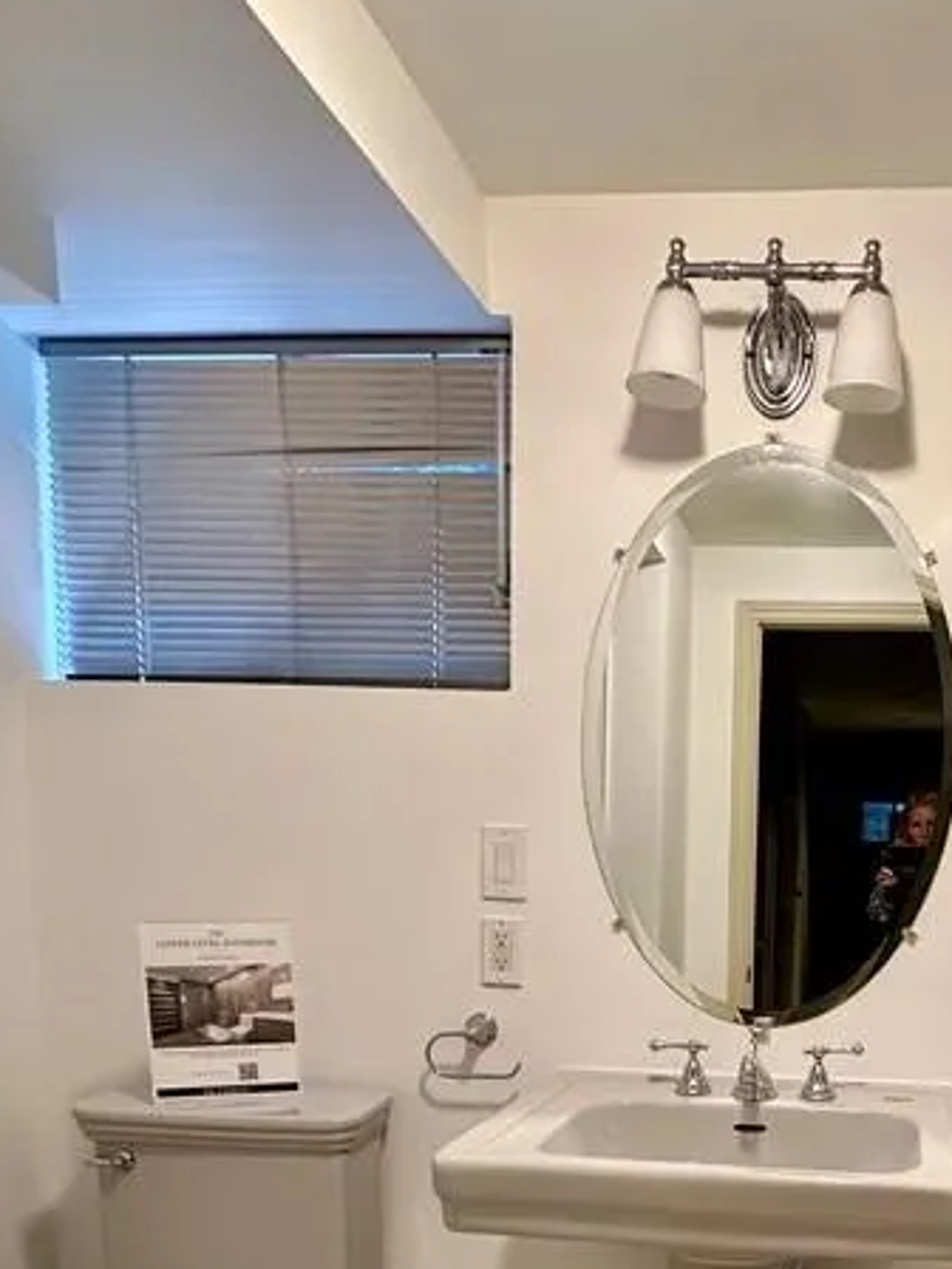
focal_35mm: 32
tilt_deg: -7.9
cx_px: 779
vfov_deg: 53.3
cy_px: 1006
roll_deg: -1.6
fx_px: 1173
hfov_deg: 42.0
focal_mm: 2.22
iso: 200
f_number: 2.2
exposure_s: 1/60
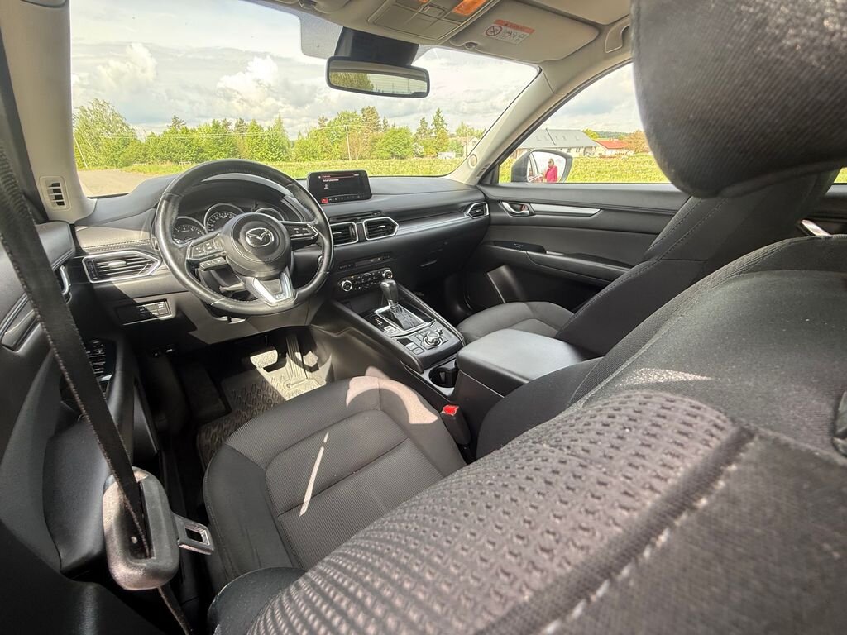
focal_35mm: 14
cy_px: 318
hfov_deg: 102.1
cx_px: 424
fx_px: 343
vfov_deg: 85.7
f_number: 2.2
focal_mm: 2.22
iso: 80
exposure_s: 1/99
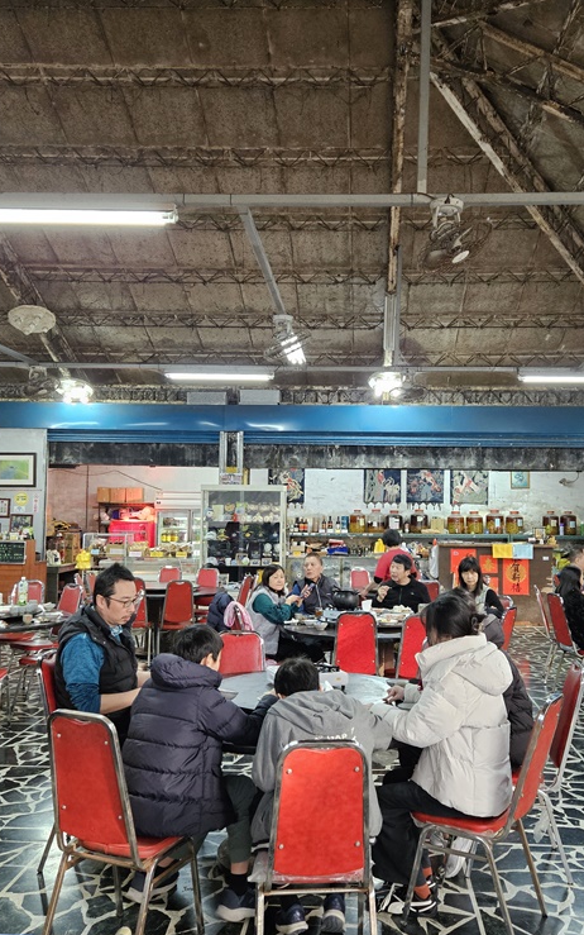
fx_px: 840
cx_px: 350
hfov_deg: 38.2
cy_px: 464
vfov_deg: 58.1
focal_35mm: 33
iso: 640
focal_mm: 5.4
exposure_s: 1/120
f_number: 1.8
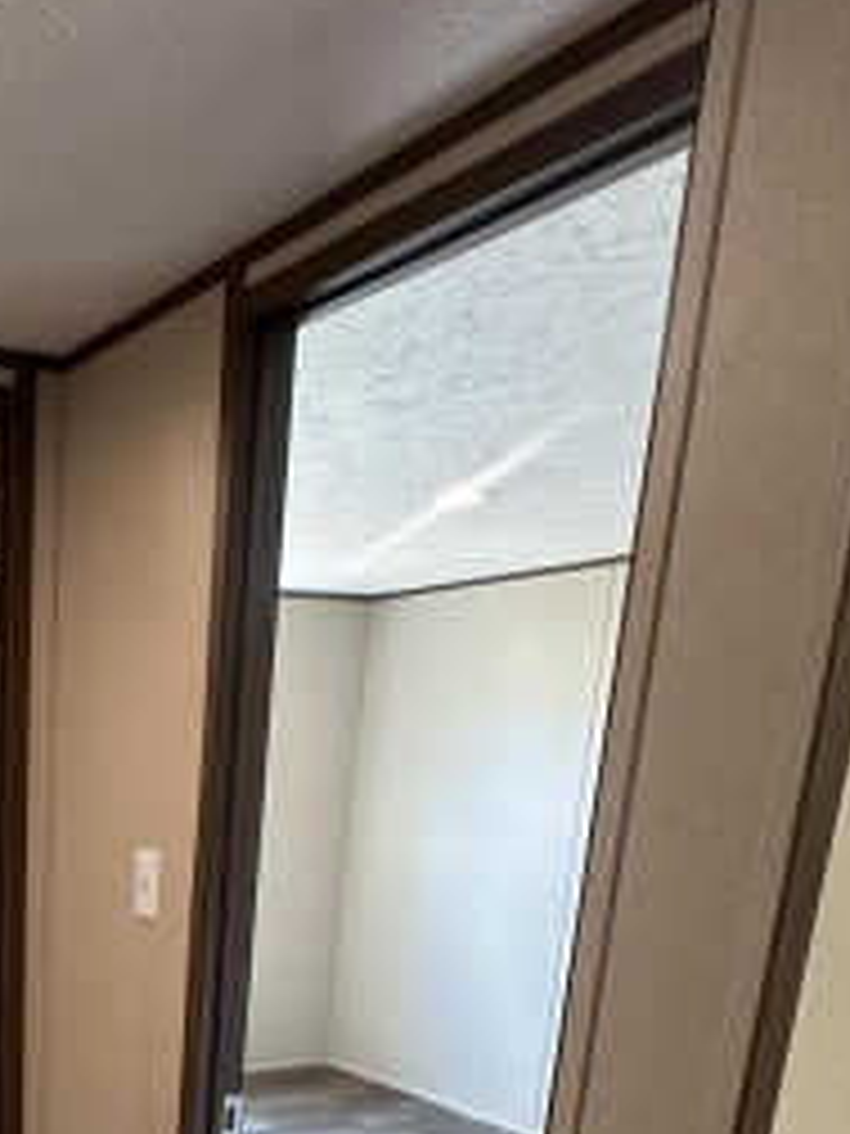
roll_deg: -1.3
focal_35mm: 37
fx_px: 1211
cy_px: 1078
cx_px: -58
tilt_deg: -14.7
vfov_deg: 44.3
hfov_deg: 34.1
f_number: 2.2
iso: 250
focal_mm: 2.22
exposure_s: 1/120
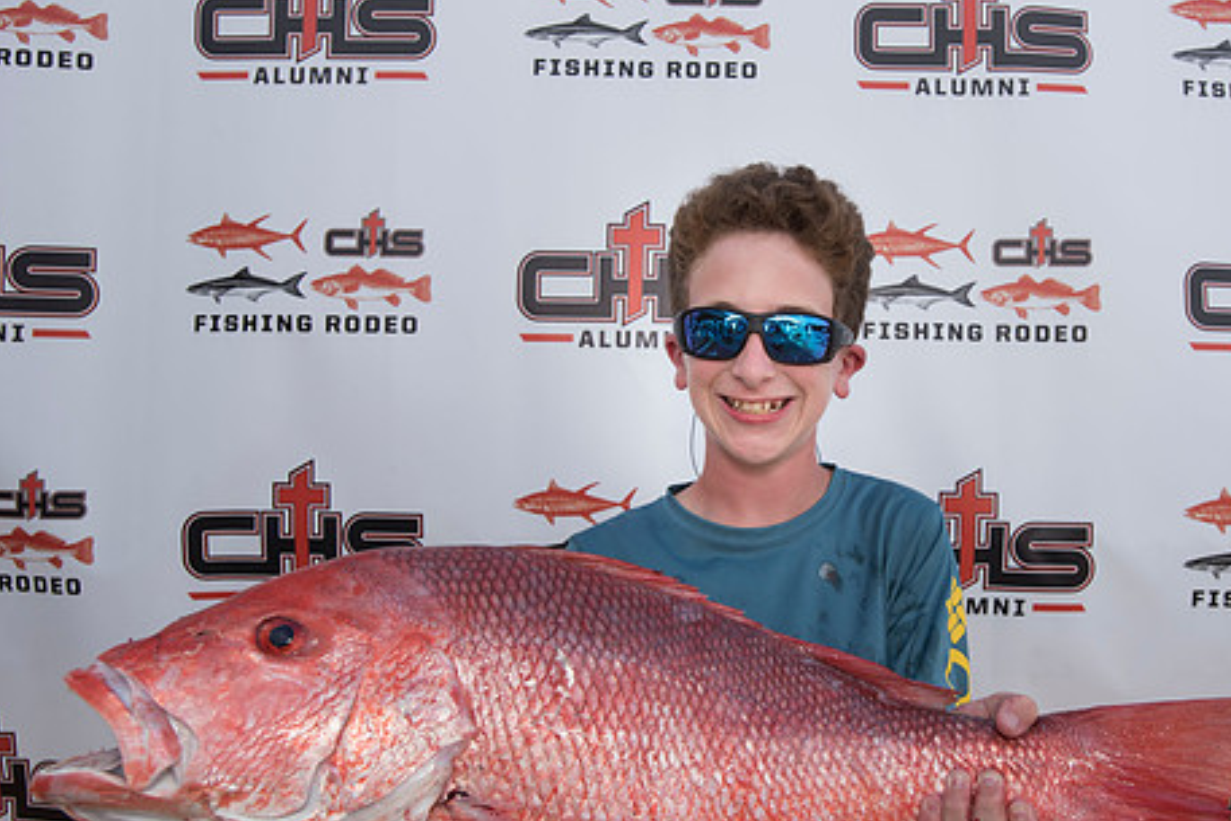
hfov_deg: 56.7
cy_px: 427
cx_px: 752
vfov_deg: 40.0
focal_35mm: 33
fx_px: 1129
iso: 250
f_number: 7.1
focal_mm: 26
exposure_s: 1/500
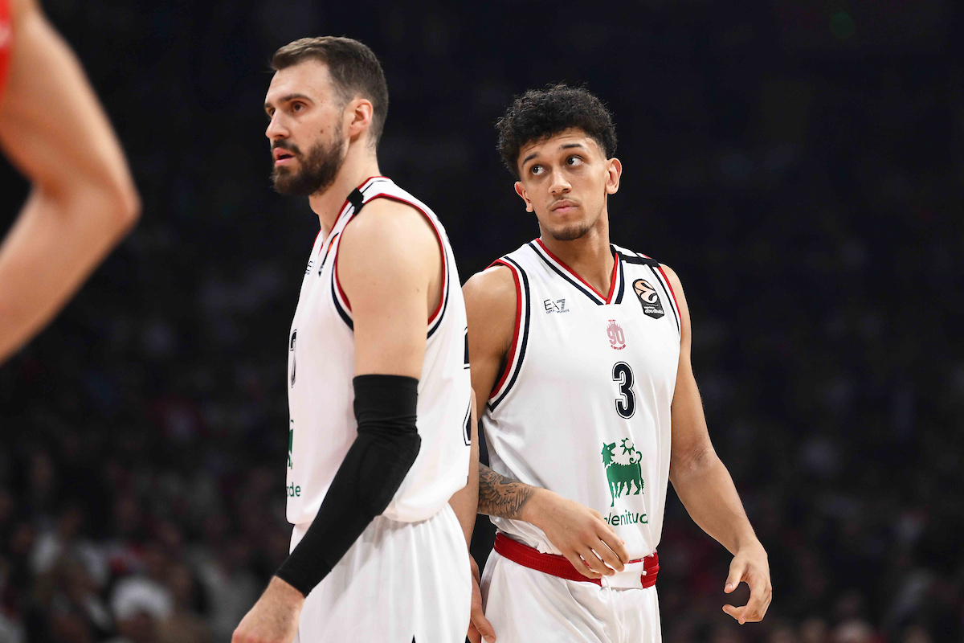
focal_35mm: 200
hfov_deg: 10.3
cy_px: 322
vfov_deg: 6.9
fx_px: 5355
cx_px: 482
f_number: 3.5
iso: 2000
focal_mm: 200
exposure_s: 1/2000
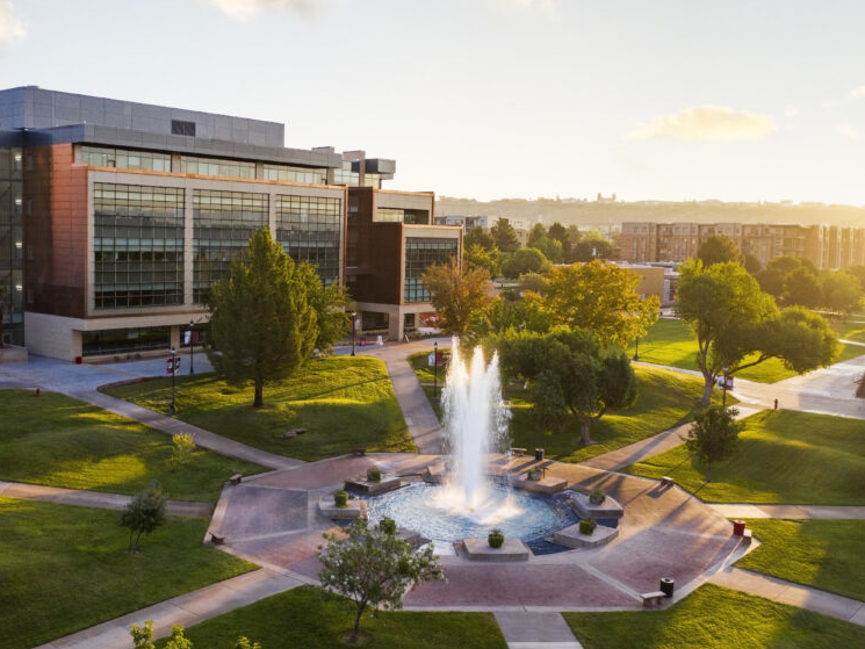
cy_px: 309
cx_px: 385
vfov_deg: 38.7
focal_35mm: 37
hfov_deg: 50.0
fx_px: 925
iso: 100
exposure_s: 1/50
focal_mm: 10.26
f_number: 2.8
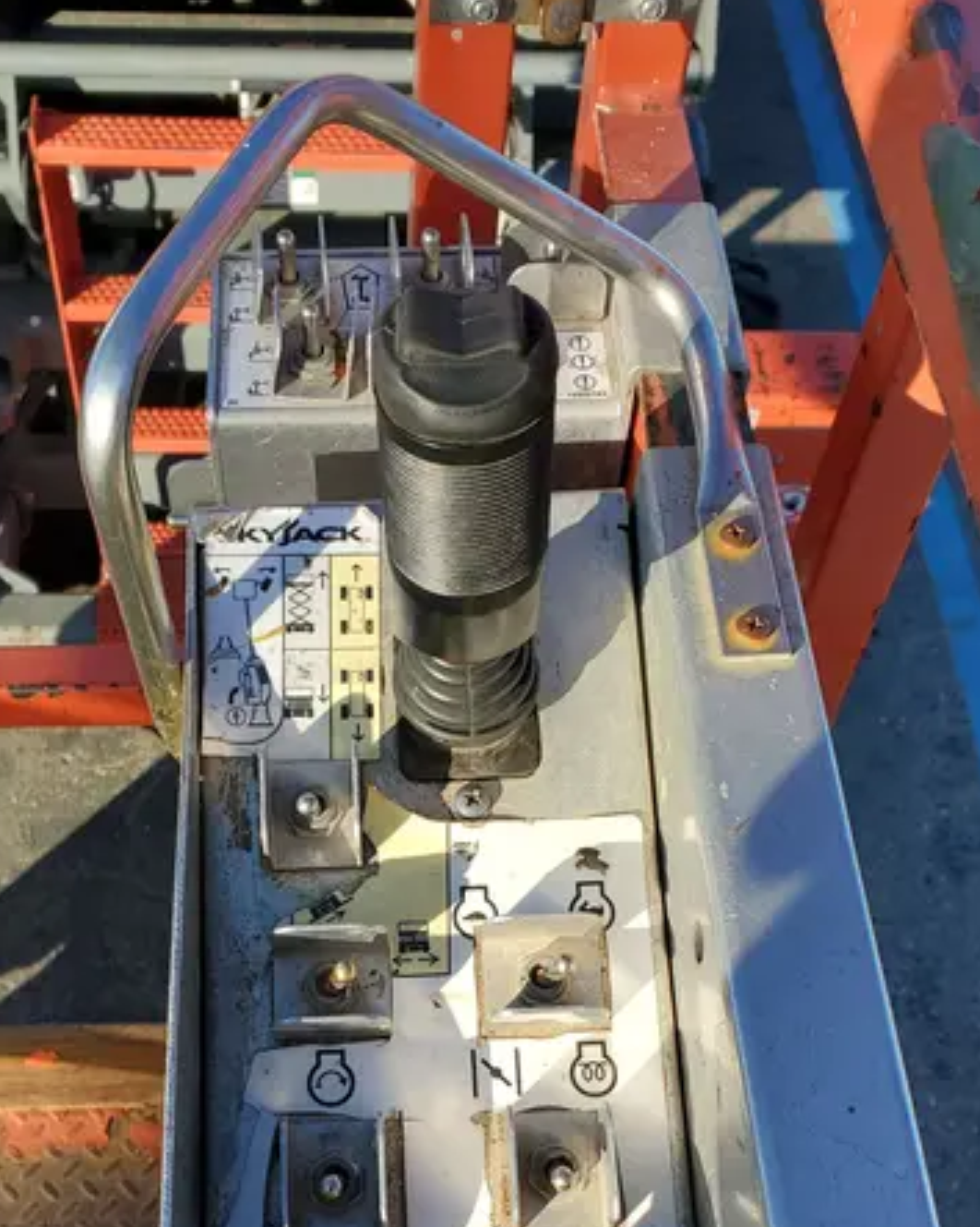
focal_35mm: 42
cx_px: 426
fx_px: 1524
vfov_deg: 42.8
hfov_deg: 35.6
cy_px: 888
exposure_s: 1/770
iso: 50
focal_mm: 4.3
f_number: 2.4
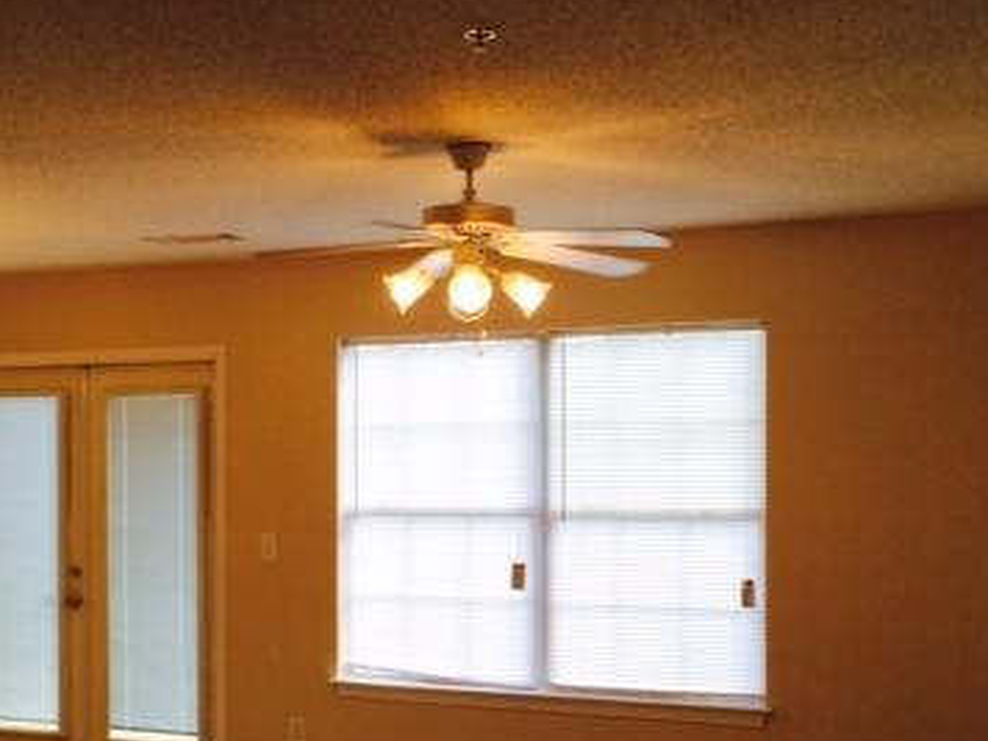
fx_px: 1541
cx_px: 350
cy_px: 488
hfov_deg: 35.3
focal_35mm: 54
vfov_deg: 26.9
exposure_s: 1/120
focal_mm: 4.12
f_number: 2.2
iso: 40
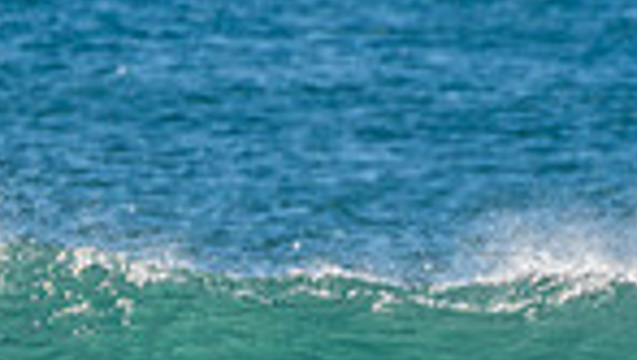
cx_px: -56
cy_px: 525
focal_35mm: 2536
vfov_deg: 0.5
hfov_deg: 0.9
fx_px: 42874
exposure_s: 1/320
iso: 64
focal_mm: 500
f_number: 9
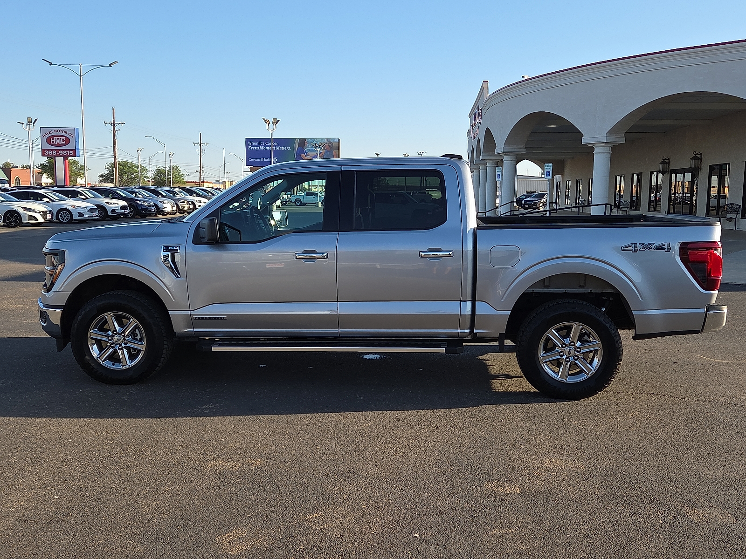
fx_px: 690
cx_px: 373
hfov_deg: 56.8
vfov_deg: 44.2
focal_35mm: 32
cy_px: 280
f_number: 1.8
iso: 76
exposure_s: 1/2500
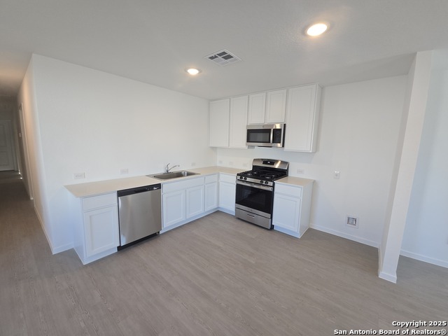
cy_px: 168
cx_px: 224
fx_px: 168
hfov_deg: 106.2
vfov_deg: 89.9
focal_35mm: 13
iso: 64
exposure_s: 1/60
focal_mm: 2.2
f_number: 2.2
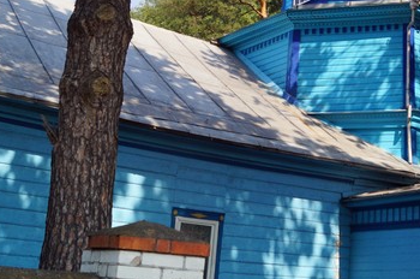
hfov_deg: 29.7
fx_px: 769
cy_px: 7
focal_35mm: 66
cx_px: 348
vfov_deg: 20.0
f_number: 9
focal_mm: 22
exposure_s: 1/125
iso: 100
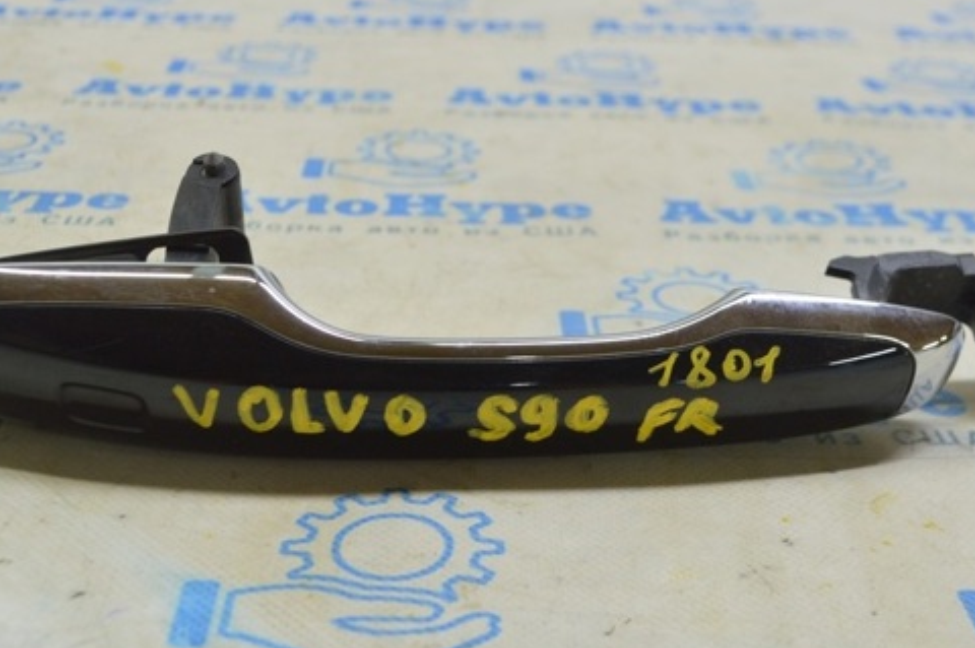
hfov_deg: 38.2
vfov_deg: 25.9
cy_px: 328
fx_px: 1407
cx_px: 453
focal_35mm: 52
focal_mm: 26
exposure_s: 1/25
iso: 400
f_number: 5.6
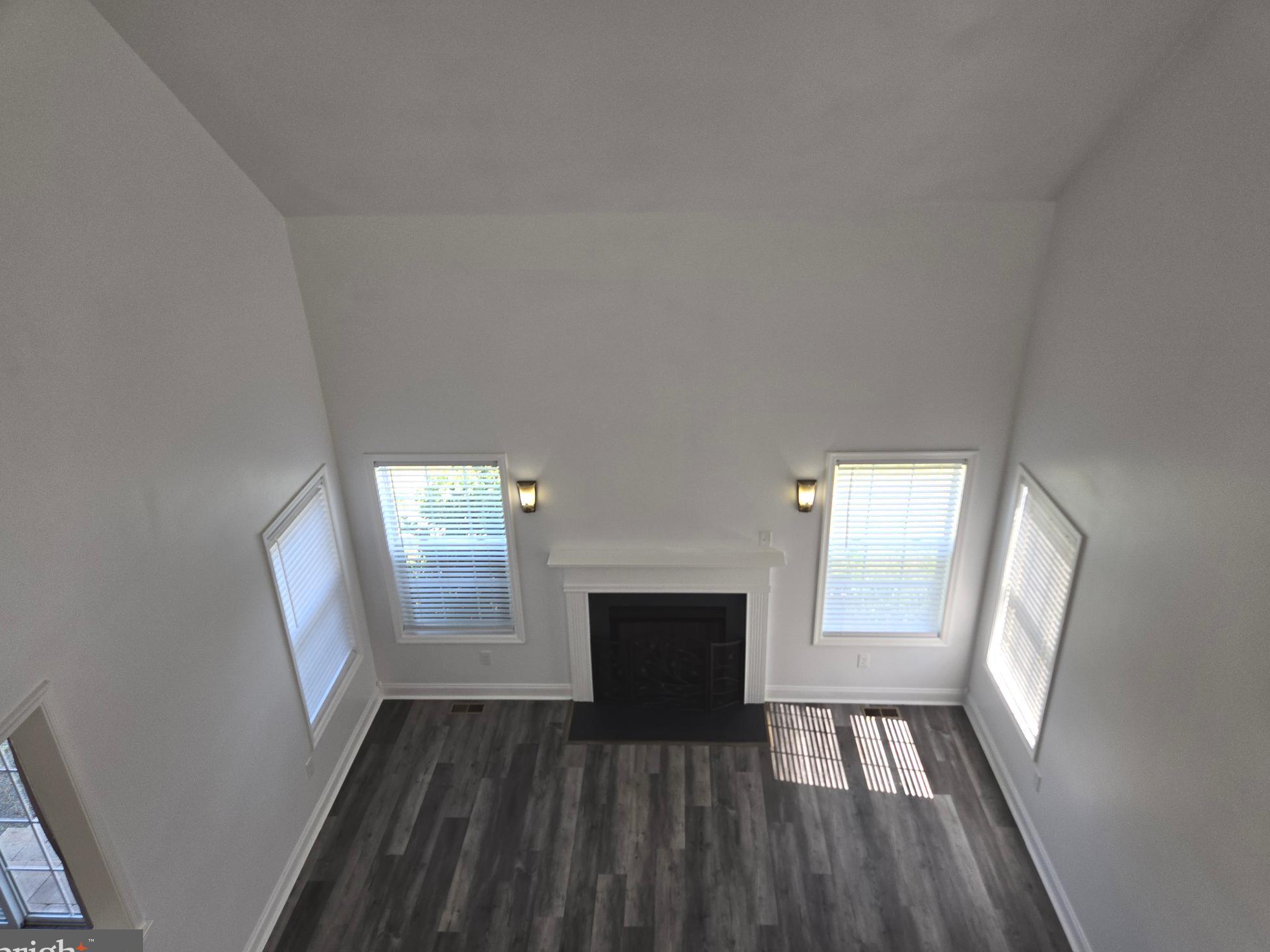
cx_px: 644
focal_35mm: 24
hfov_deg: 71.6
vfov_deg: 56.8
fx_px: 880
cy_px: 486
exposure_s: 1/120
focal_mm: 5.4
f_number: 1.8
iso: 32
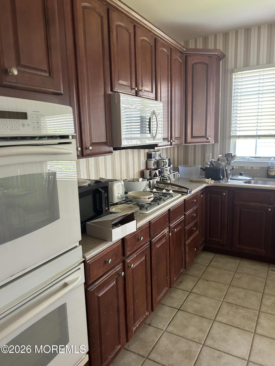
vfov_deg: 67.3
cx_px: 138
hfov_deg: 53.1
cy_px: 183
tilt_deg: -6.6
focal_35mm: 26
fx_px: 275
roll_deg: -0.7
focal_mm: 5.7
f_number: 1.5
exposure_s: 1/60
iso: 200
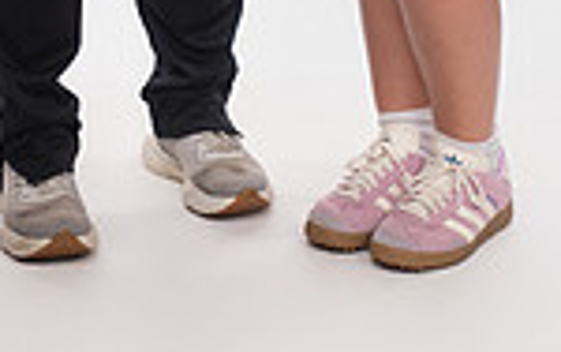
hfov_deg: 14.8
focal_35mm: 141
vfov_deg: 8.6
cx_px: 138
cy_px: -442
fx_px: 2157
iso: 250
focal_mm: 46
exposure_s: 1/320
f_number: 5.6
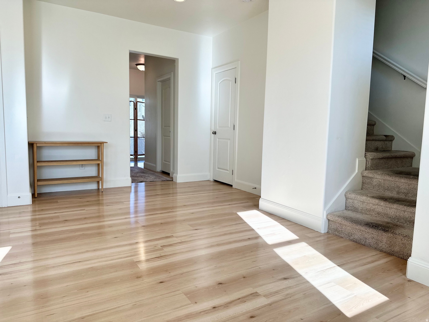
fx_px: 297
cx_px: 214
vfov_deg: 56.8
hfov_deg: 71.6
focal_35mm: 24
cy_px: 161
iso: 80
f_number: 1.78
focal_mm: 6.86
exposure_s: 1/508
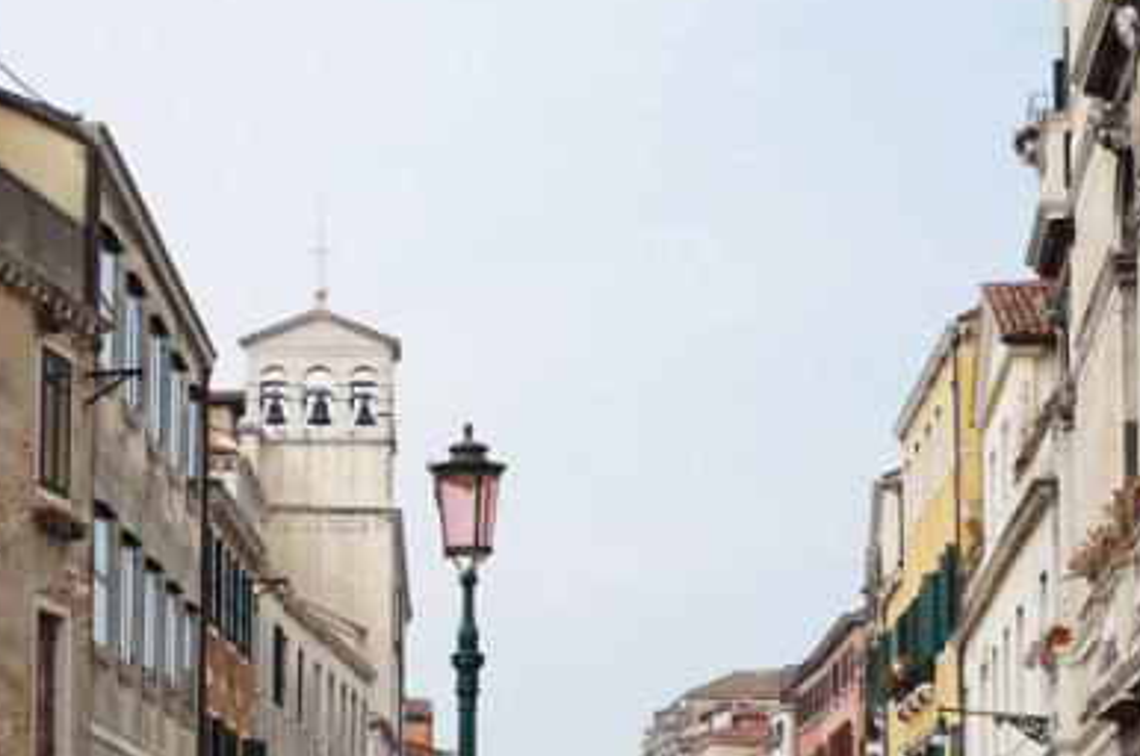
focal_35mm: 84
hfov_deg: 24.2
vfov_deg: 16.0
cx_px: 425
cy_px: 694
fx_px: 2657
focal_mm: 27
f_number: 13
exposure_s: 1/80
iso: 100
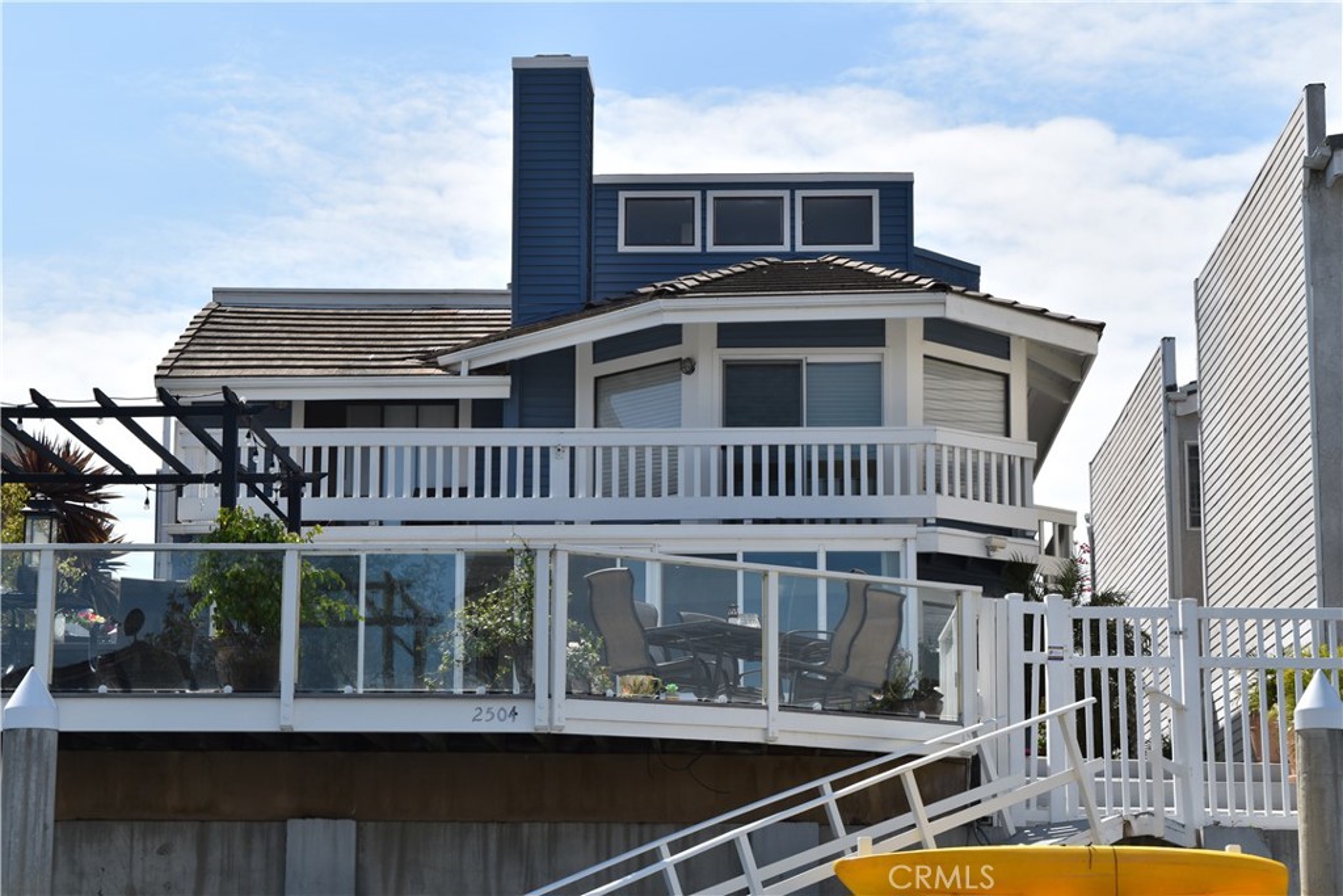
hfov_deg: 24.6
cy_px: 448
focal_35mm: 82
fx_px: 3078
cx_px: 672
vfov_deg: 16.6
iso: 100
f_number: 13
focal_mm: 55
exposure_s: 1/200
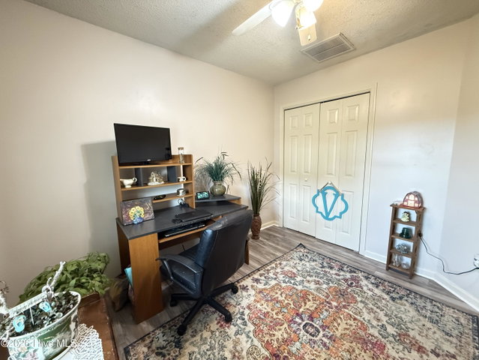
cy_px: 180
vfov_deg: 85.7
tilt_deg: -7.4
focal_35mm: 14
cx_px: 240
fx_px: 194
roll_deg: +1.8
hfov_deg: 102.0
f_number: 2.2
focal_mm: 2.22
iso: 800
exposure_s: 1/60
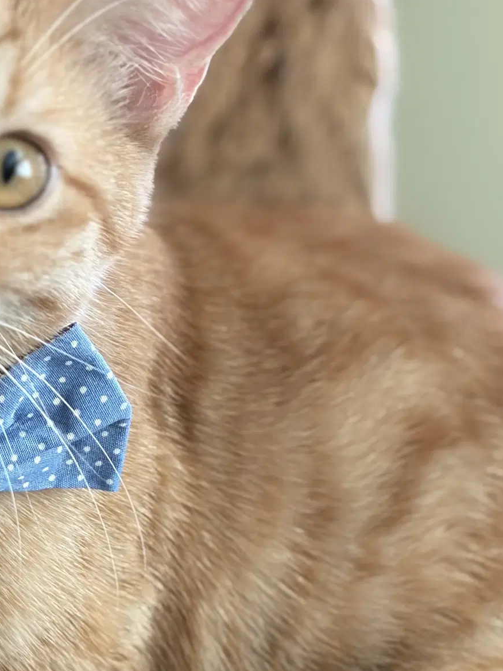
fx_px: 2209
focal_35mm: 114
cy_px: 403
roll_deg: +4.2
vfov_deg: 17.3
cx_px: 48
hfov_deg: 12.9
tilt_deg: -20.5
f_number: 1.6
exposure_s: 1/49
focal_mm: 5.96
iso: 160
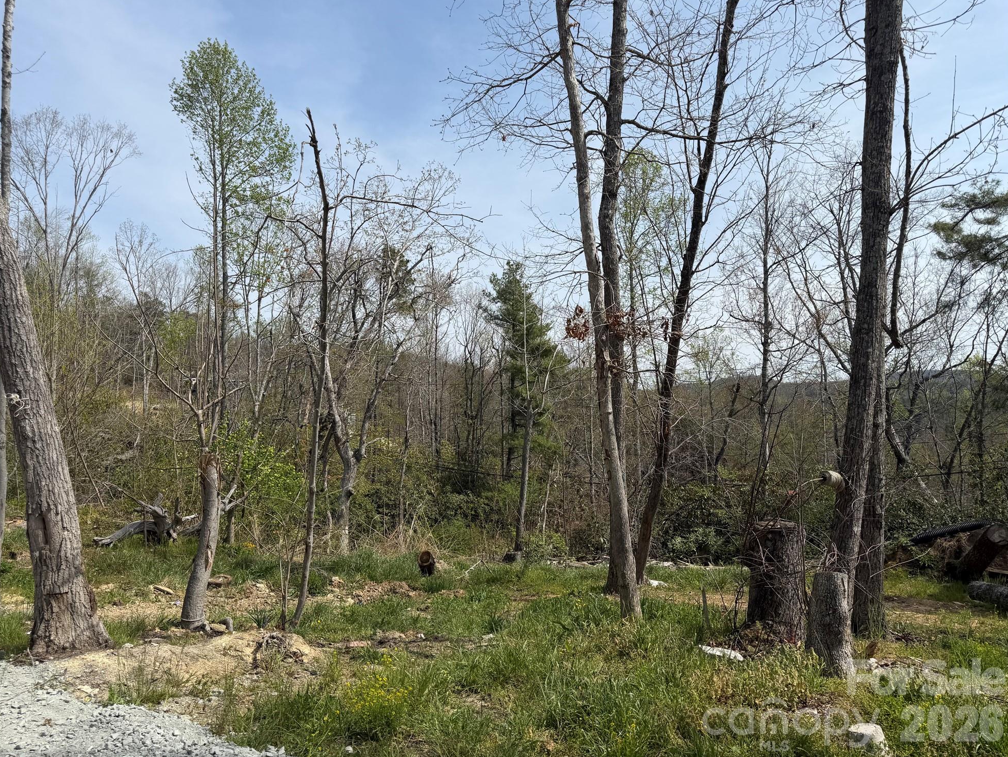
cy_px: 366
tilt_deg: +2.3
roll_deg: -0.2
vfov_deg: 54.9
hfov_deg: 69.4
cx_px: 486
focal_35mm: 25
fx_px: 728
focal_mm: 6.76
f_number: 1.78
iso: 80
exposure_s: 1/5714
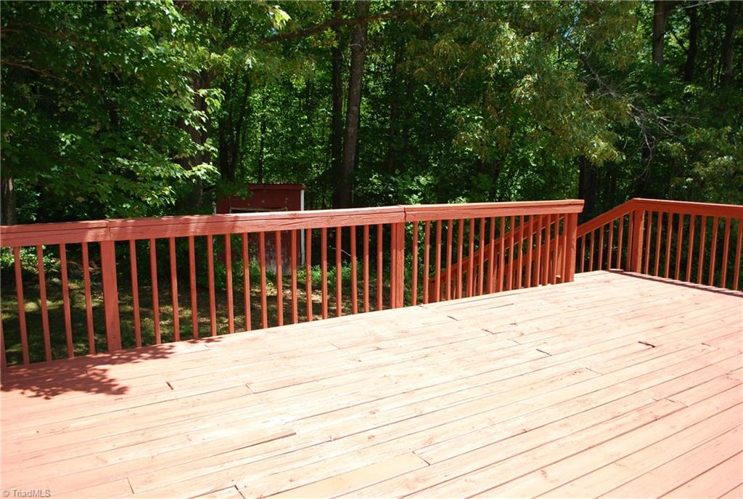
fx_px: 558
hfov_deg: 67.3
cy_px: 250
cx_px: 372
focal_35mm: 27
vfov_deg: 48.1
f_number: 4
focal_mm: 18
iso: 100
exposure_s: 1/200
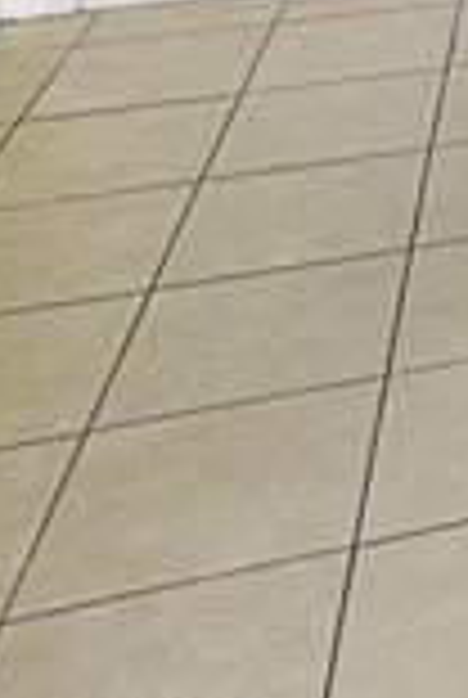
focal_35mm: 77
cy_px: -344
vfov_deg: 21.9
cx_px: 1314
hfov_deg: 11.8
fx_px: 1495
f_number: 6.3
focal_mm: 10
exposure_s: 1/60
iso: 640
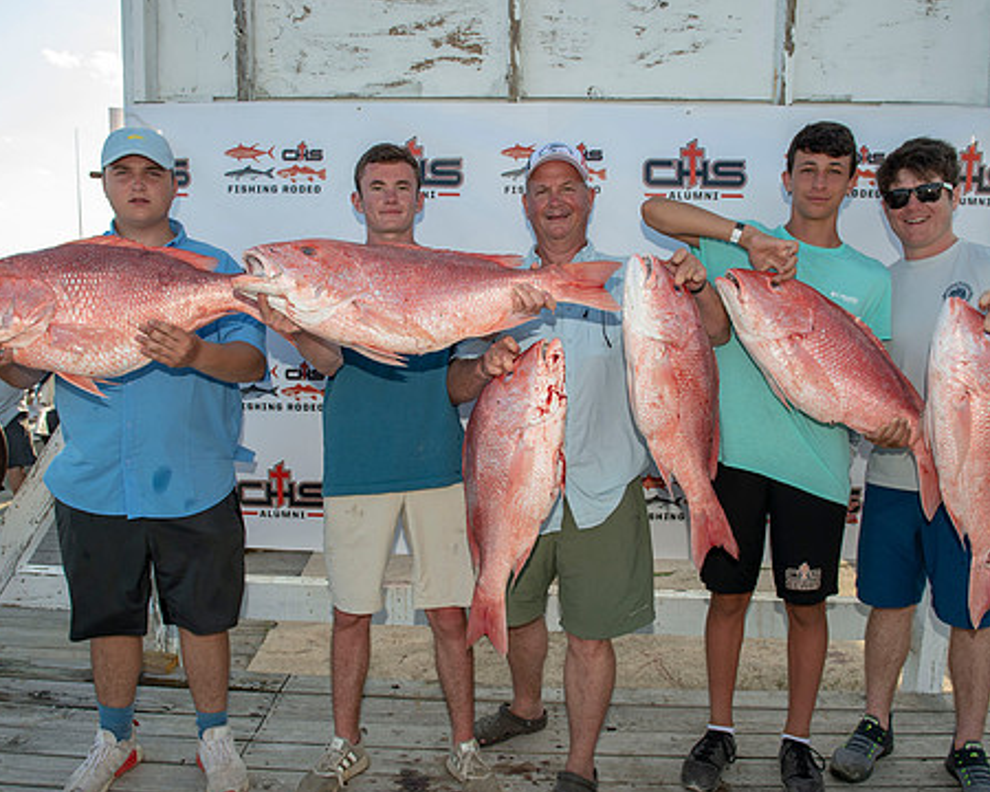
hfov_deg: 60.4
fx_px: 850
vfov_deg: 49.9
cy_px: 422
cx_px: 517
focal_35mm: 29
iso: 100
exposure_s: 1/125
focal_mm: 24
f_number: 6.3
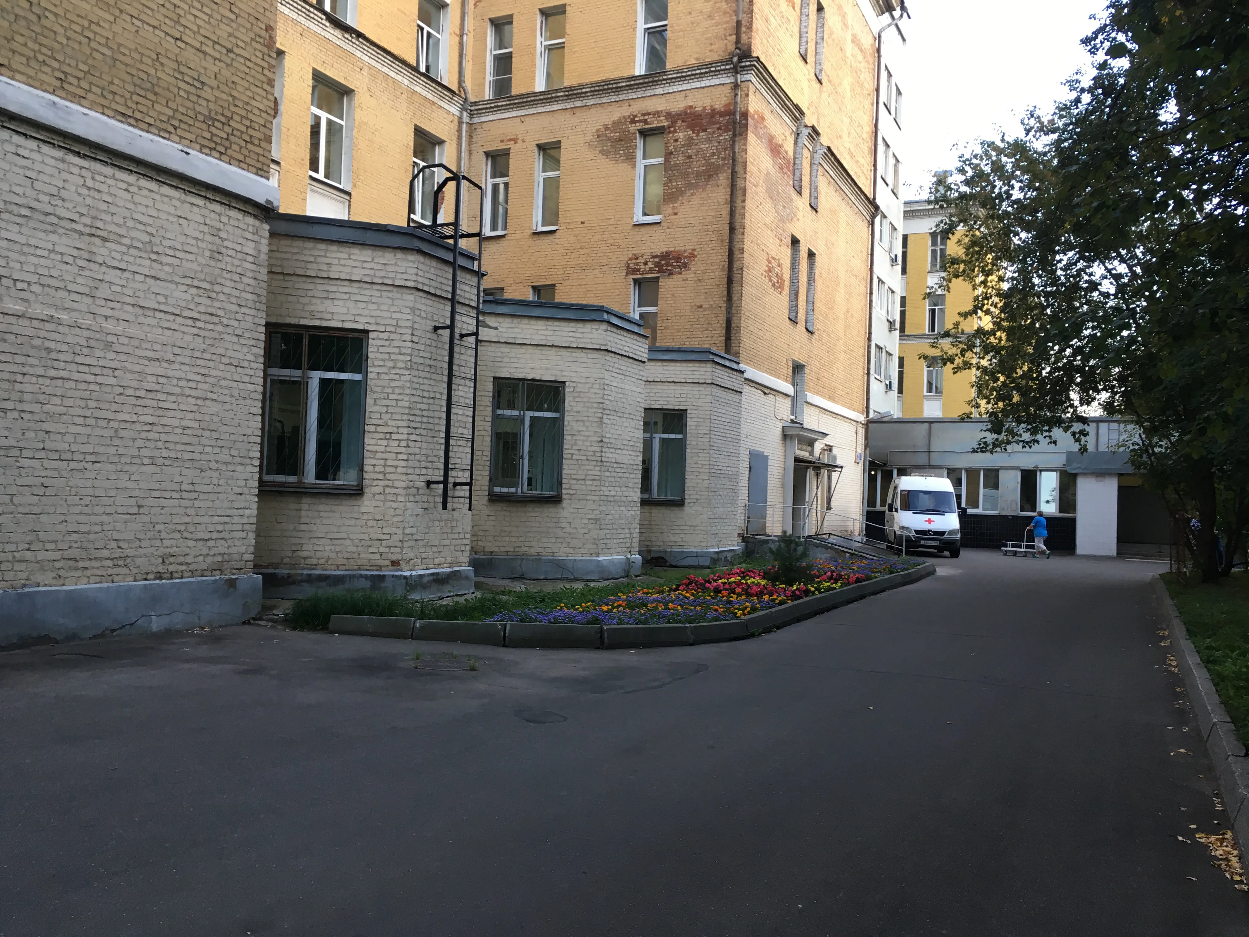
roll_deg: -2.1
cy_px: 468
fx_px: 1046
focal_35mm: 29
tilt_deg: +0.1
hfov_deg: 61.7
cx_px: 624
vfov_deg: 48.2
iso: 25
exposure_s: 1/33
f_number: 2.2
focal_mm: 4.15
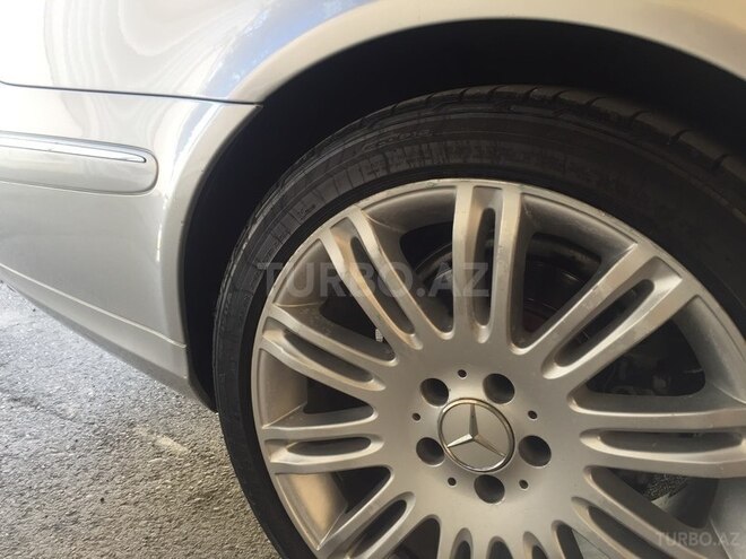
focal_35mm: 29
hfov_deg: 61.7
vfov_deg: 48.2
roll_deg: +1.5
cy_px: 280
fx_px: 625
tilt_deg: -16.0
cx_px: 373
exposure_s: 1/100
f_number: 2.2
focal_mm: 4.15
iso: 50
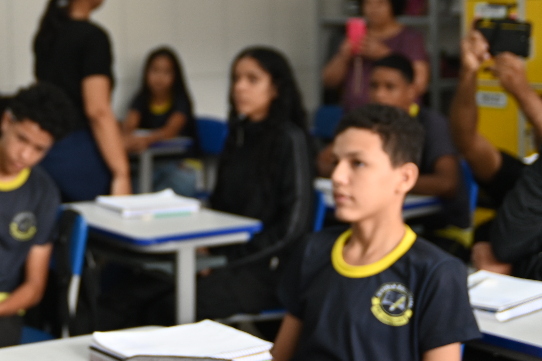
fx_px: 1219
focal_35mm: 81
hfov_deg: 24.3
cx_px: 45
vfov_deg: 16.6
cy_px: 49
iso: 400
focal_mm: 32
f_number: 2.8
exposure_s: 1/160
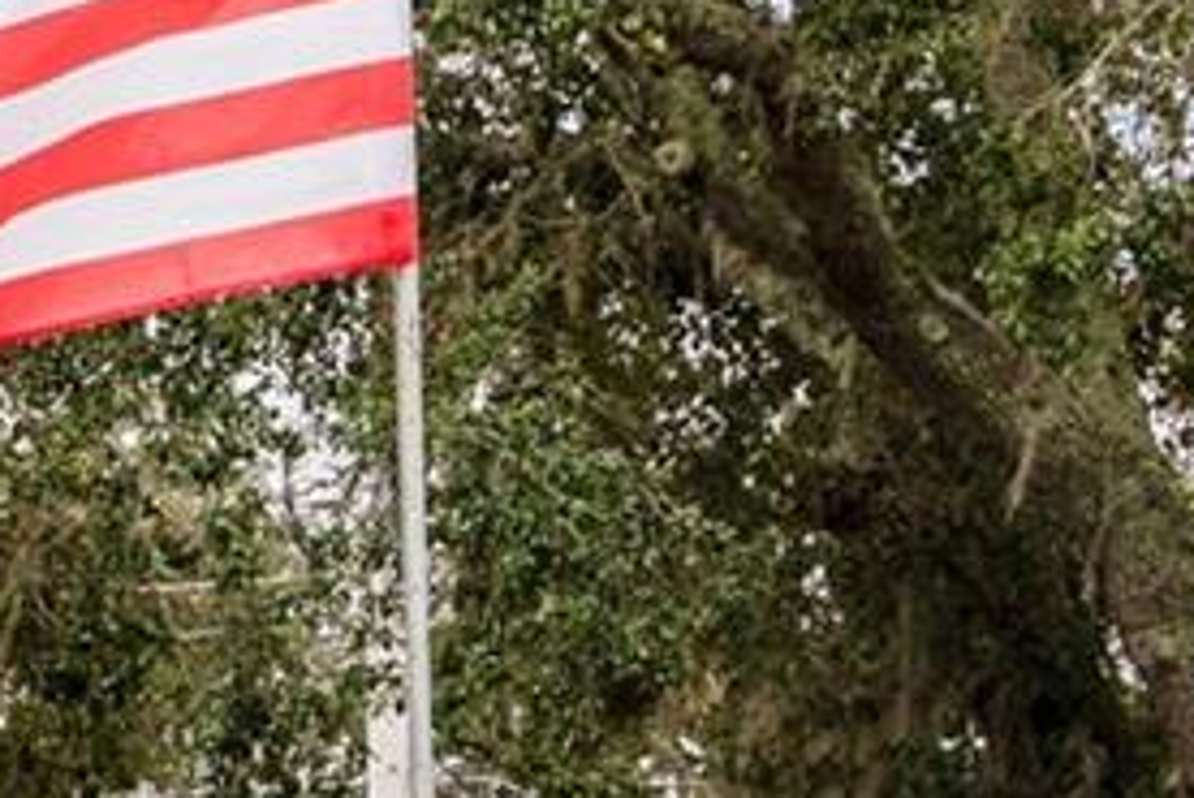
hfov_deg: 7.3
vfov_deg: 5.0
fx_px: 8992
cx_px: -1293
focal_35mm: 271
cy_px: 1173
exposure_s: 1/160
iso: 80
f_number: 8
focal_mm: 47
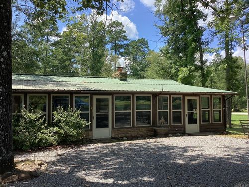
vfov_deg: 45.4
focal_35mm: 31
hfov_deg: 58.4
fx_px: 223
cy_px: 94
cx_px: 124
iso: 25
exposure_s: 1/574
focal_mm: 3.3
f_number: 2.4
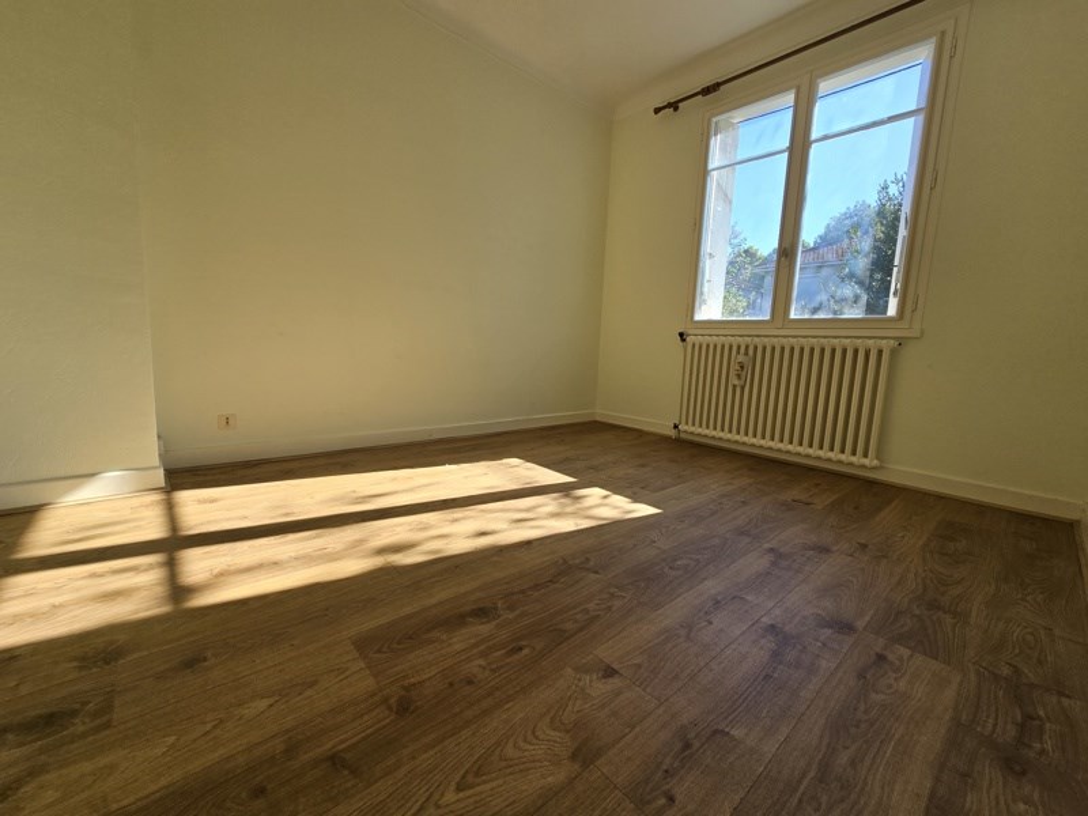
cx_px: 544
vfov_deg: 89.9
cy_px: 408
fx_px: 409
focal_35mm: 13
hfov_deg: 106.2
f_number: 2.2
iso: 50
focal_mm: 2.2
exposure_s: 1/479
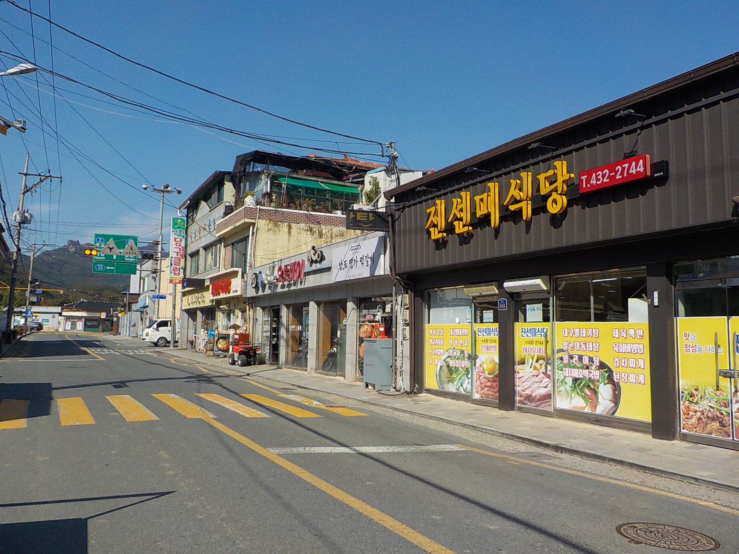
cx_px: 370
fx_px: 640
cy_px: 277
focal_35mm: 30
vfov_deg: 46.8
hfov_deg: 60.0
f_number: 6.6
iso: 125
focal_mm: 4.1
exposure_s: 1/640
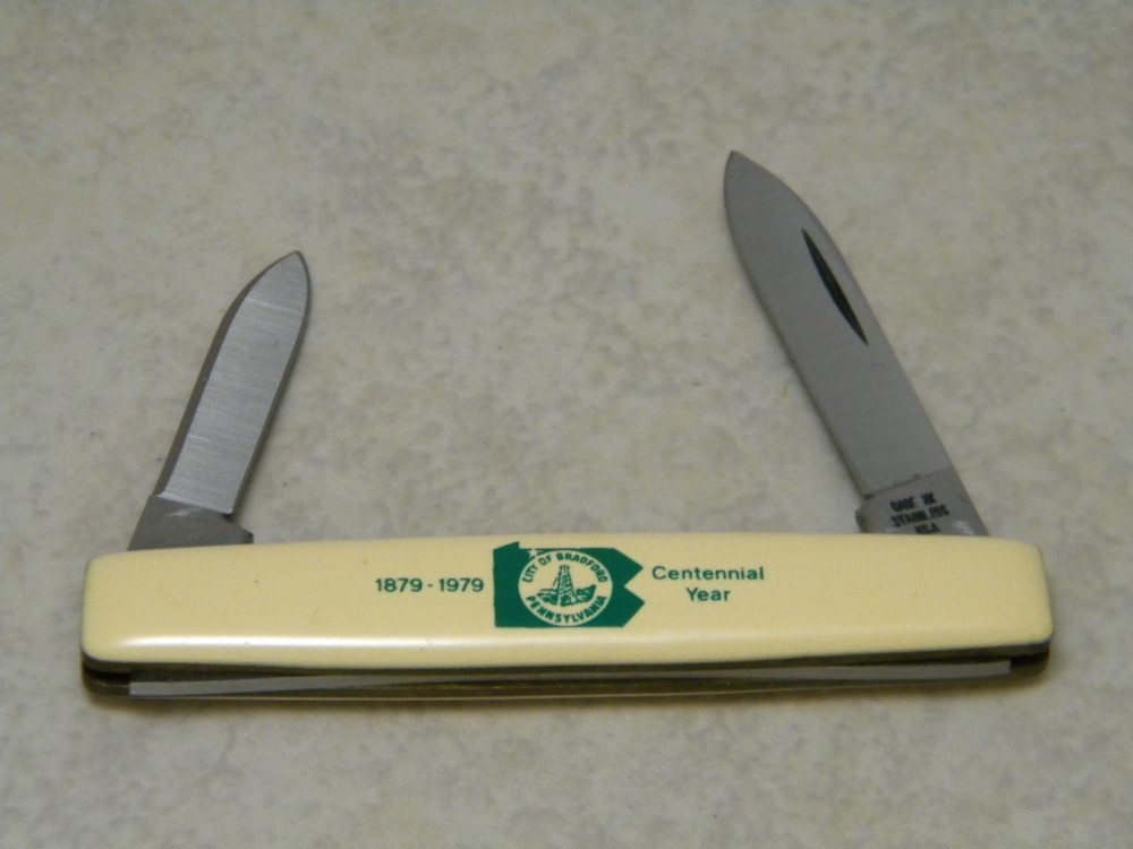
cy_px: 424
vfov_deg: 10.0
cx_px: 566
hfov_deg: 13.3
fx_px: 4844
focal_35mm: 148
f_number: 5
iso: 400
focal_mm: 26.8
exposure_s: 1/30
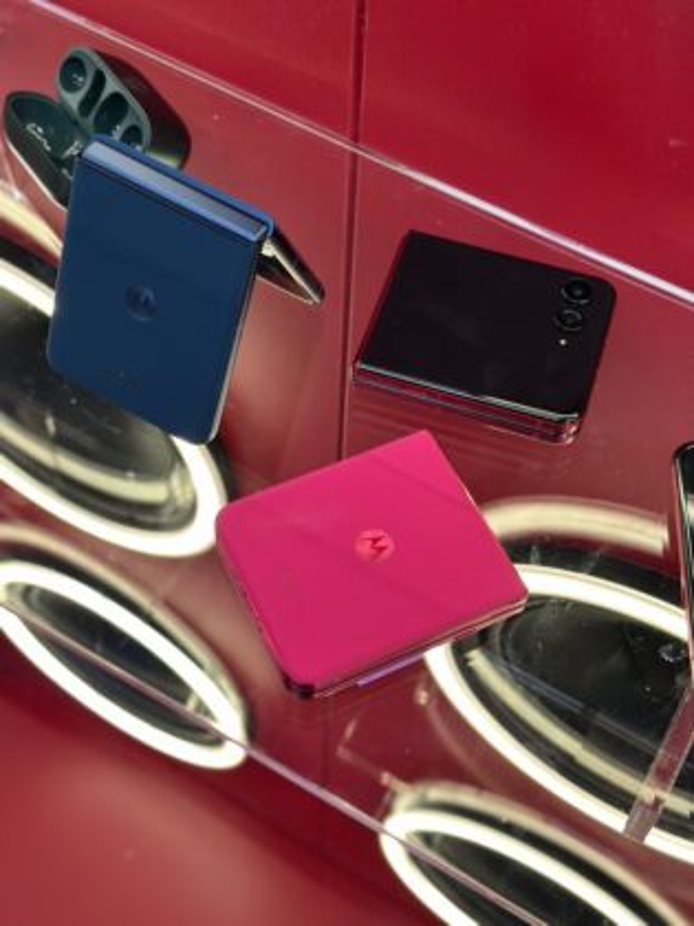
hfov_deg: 30.3
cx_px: 347
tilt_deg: -57.9
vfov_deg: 39.7
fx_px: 1283
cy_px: 463
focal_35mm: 48
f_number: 1.78
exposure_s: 1/50
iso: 320
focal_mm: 6.86
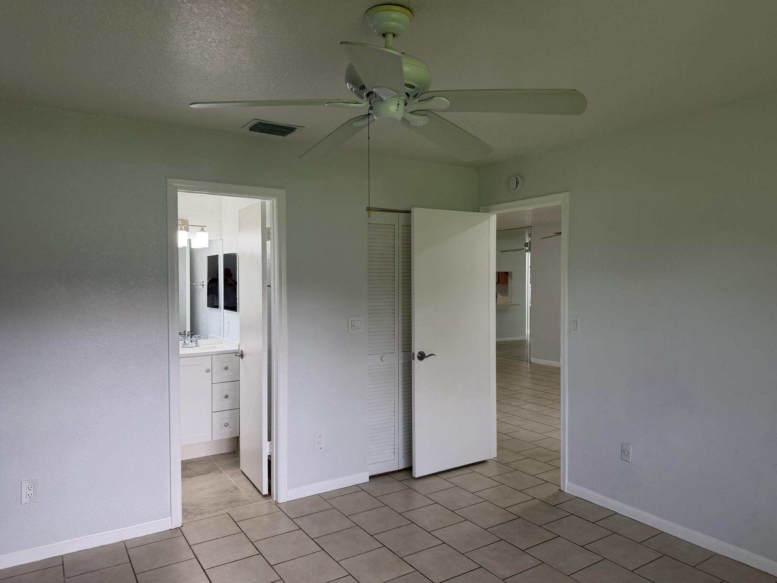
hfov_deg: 71.6
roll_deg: +1.0
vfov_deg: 56.8
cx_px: 388
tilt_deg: -1.4
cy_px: 292
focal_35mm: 24
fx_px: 539
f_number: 1.78
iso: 125
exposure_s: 1/149
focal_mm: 6.76
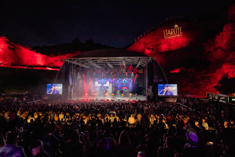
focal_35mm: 15
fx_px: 96
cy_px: 78
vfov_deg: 78.4
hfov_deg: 101.5
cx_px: 118
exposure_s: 1/200
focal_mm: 14
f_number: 1.8
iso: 400
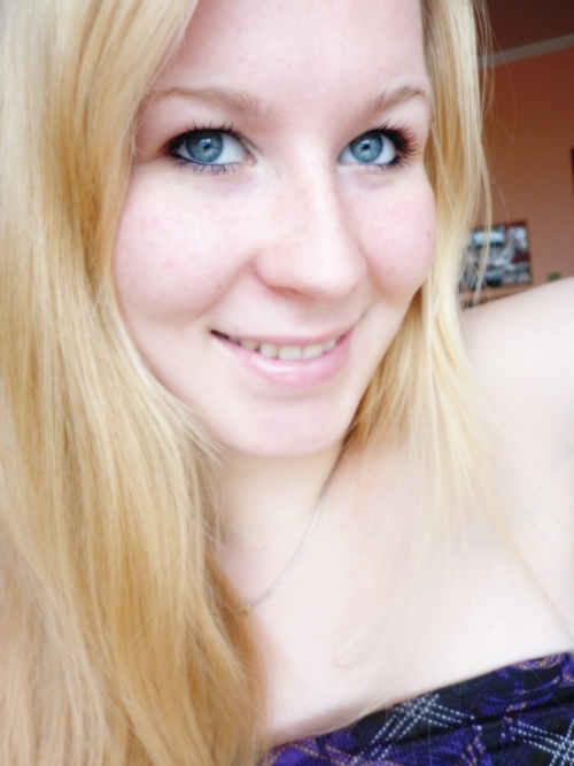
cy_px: 383
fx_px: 619
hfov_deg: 49.7
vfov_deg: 63.5
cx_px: 287
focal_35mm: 28
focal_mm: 5
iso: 80
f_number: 2.8
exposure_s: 1/50
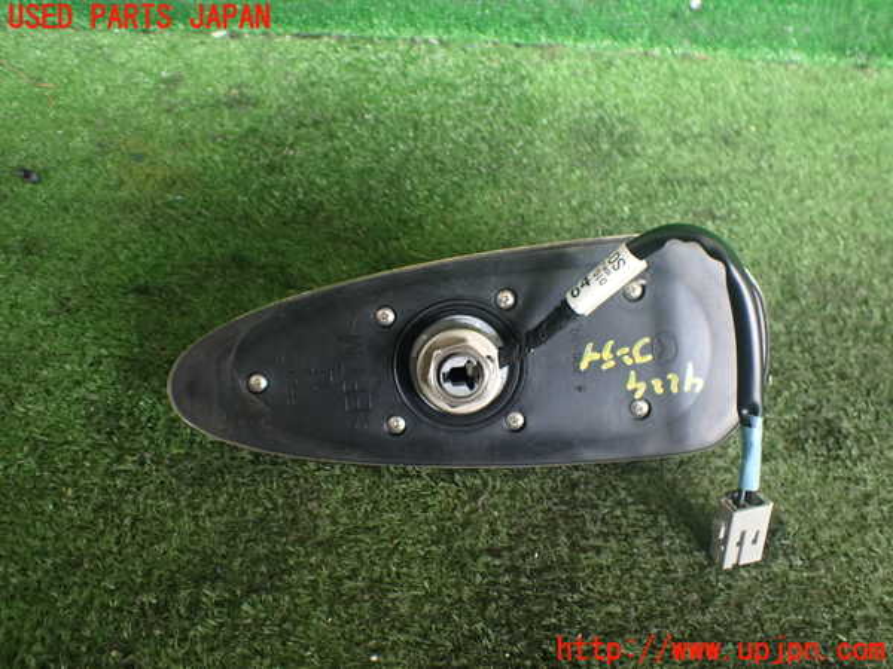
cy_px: 334
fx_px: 774
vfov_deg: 46.8
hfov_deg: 60.0
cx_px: 446
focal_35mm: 30
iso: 400
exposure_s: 1/125
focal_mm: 5.4
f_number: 2.3
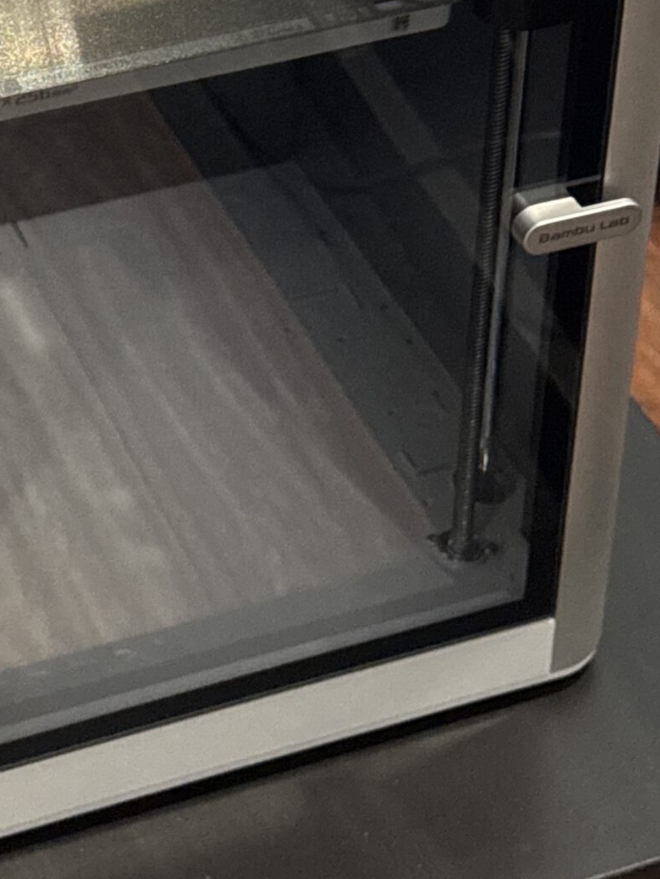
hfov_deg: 12.5
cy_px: -85
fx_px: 2999
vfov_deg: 16.2
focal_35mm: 118
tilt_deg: -31.7
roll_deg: +0.5
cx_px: 64
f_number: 1.78
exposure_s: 1/30
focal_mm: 6.76
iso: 640
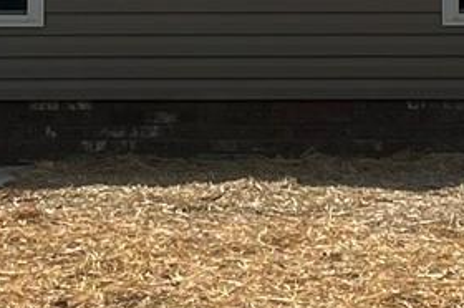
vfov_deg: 6.9
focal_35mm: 198
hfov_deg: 10.4
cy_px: -41
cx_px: 247
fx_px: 2549
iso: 50
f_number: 1.6
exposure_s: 1/5319
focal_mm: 5.1
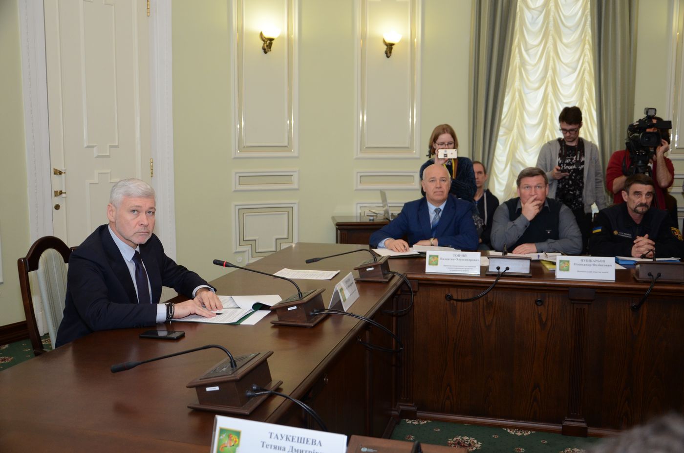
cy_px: 226
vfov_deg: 36.7
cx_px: 342
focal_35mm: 36
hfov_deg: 53.2
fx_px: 683
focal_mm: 24
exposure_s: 1/200
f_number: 3.8
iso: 800
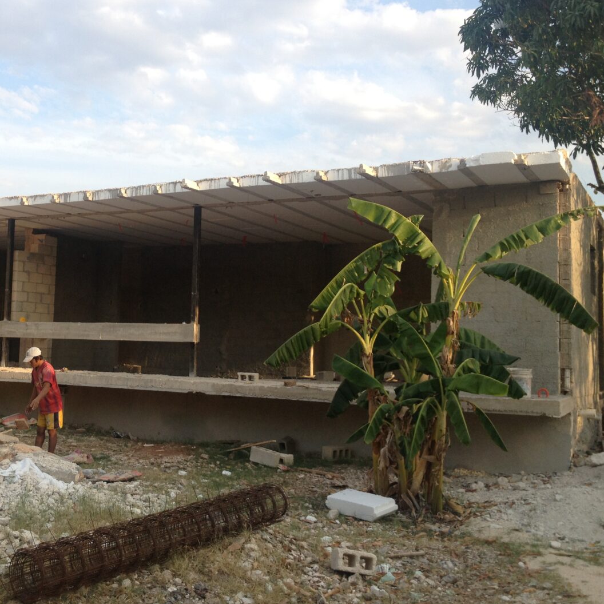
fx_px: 888
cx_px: 192
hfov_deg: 37.1
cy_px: 283
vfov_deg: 37.5
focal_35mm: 45
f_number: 2.4
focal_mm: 4.28
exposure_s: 1/506
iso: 50
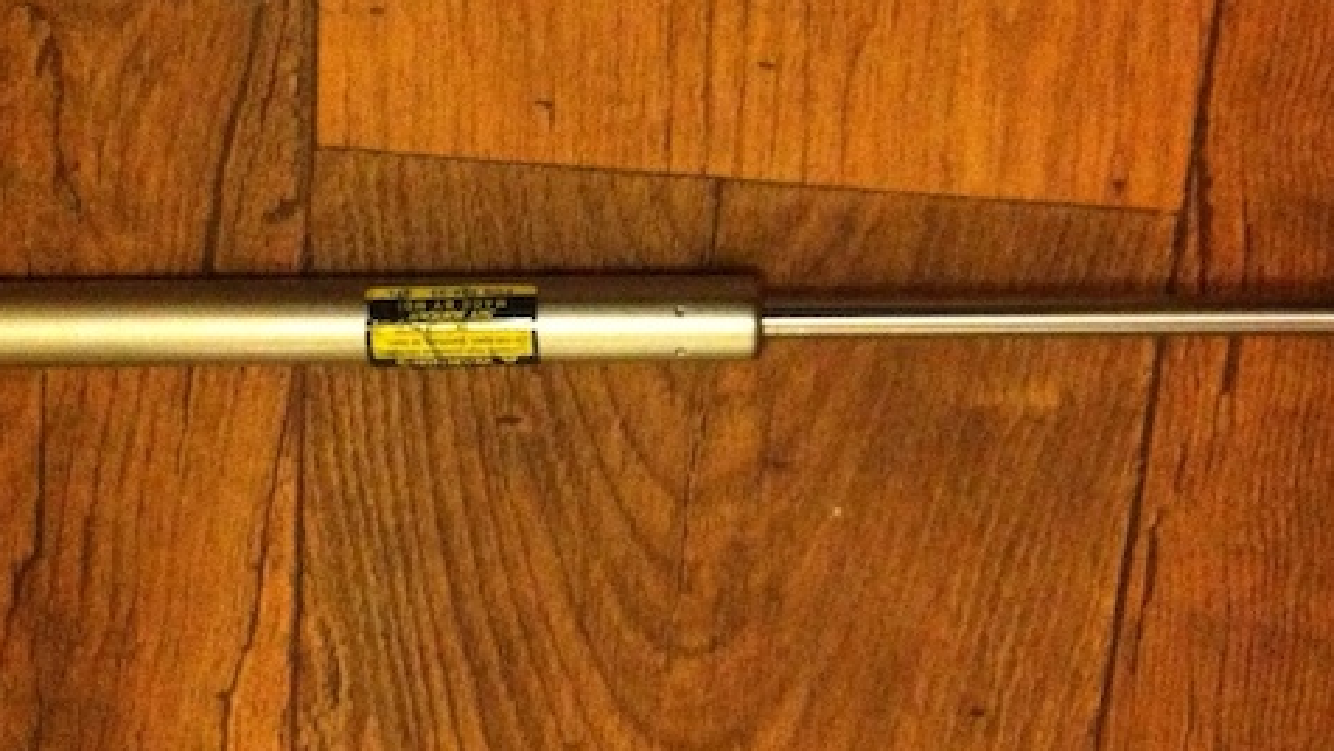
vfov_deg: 18.8
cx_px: 642
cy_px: 311
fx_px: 2264
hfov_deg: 32.8
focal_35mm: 64
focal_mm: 3.85
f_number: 2.8
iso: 1000
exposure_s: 1/15
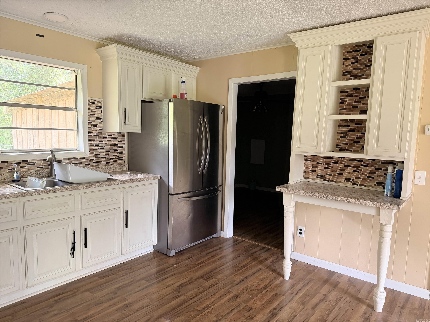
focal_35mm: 24
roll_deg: -1.5
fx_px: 298
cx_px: 215
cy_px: 161
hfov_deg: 71.6
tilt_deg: -5.8
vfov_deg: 56.8
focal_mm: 6.76
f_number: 1.78
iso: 250
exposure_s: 1/60
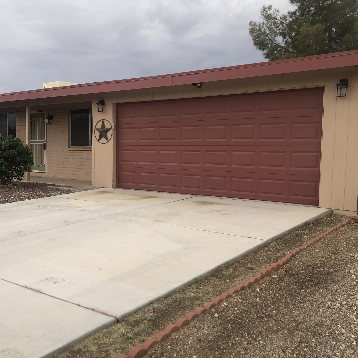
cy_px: 182
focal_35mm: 37
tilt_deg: -4.8
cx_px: 130
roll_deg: +0.0
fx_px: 433
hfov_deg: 44.5
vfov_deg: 44.9
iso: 20
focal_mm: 3.99
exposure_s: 1/232
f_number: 1.8
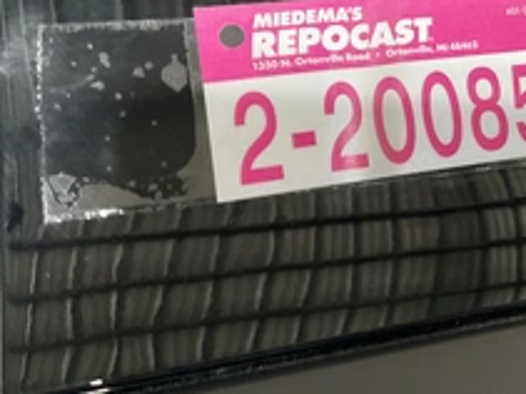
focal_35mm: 55
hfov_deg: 33.1
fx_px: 835
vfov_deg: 26.1
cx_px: 479
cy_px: 90
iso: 250
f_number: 1.8
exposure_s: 1/60
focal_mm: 3
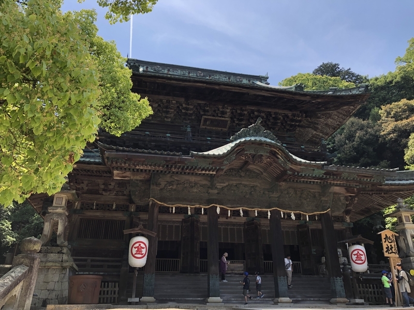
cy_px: 155
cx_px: 207
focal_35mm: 28
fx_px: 335
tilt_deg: +25.9
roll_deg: +1.1
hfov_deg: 63.4
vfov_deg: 49.7
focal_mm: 3.99
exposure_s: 1/774
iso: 20
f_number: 1.8
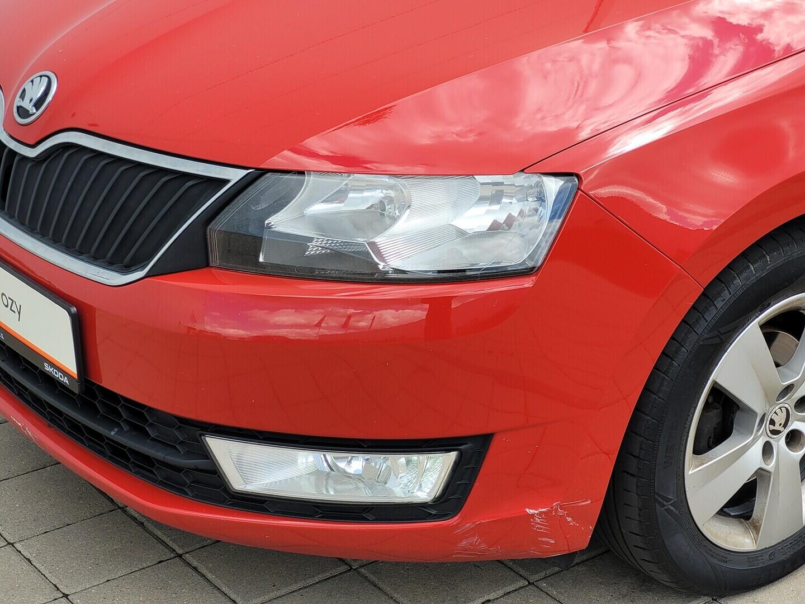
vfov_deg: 19.4
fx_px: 1767
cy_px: 302
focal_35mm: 76
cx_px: 402
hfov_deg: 25.7
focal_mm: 7.12
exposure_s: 1/427
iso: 25
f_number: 2.4
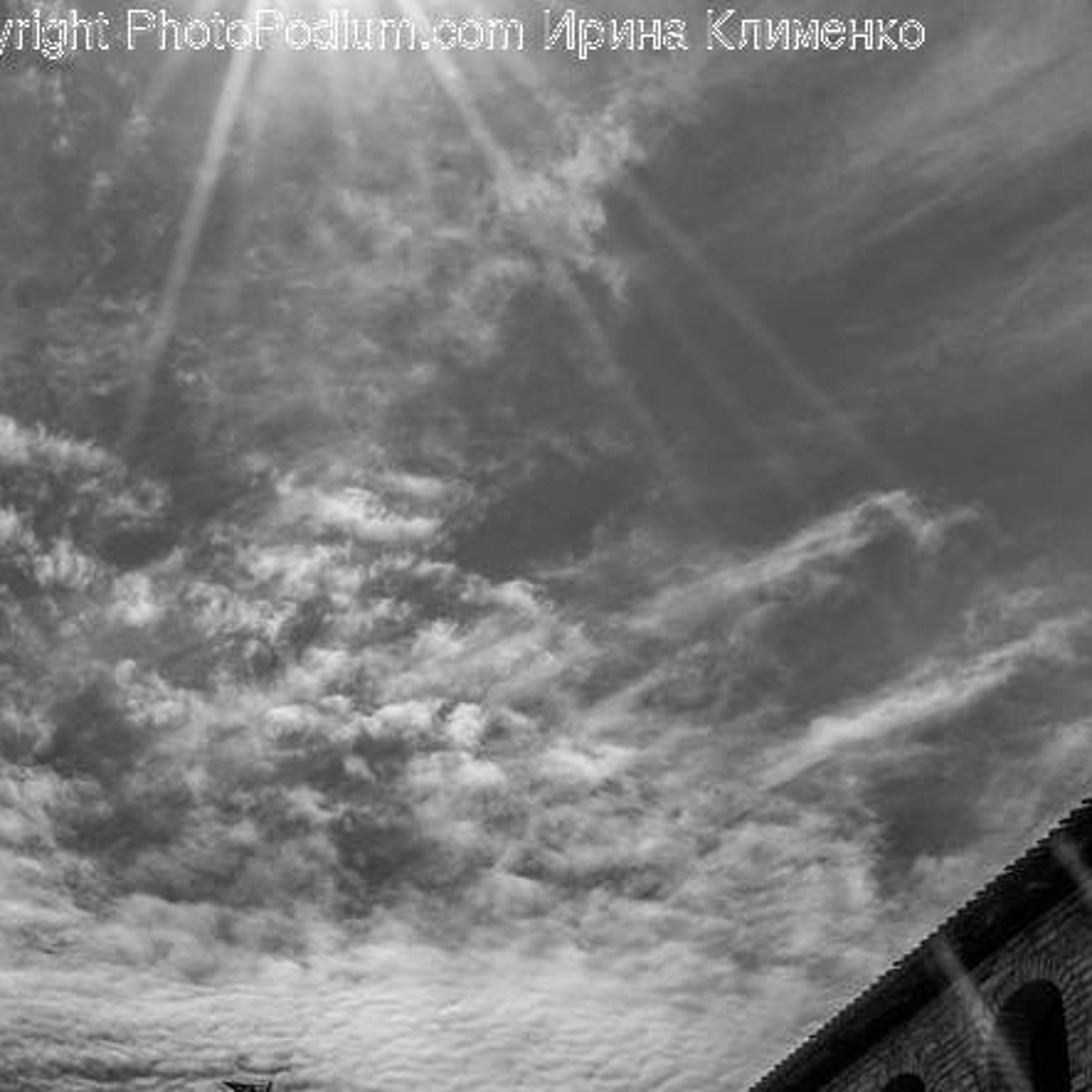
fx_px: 2034
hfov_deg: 30.0
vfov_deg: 28.3
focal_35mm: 57
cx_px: 637
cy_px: 1082
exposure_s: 1/160
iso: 200
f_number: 20
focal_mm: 22
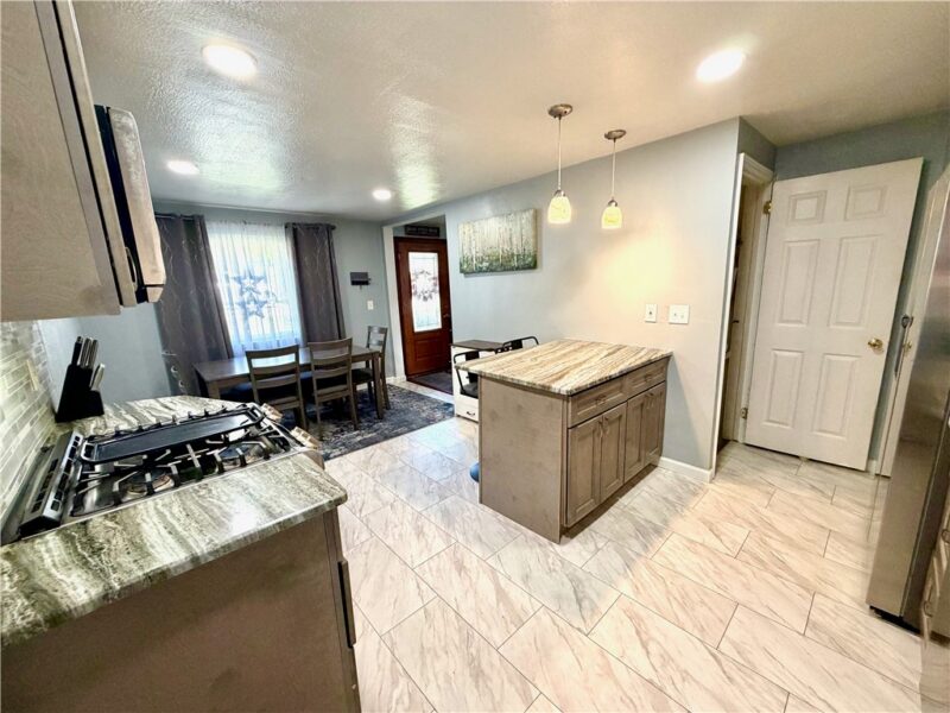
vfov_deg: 85.7
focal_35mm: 14
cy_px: 356
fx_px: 384
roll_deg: +3.3
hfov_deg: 102.1
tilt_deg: -10.7
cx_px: 475
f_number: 2.2
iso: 200
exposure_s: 1/60
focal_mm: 2.22
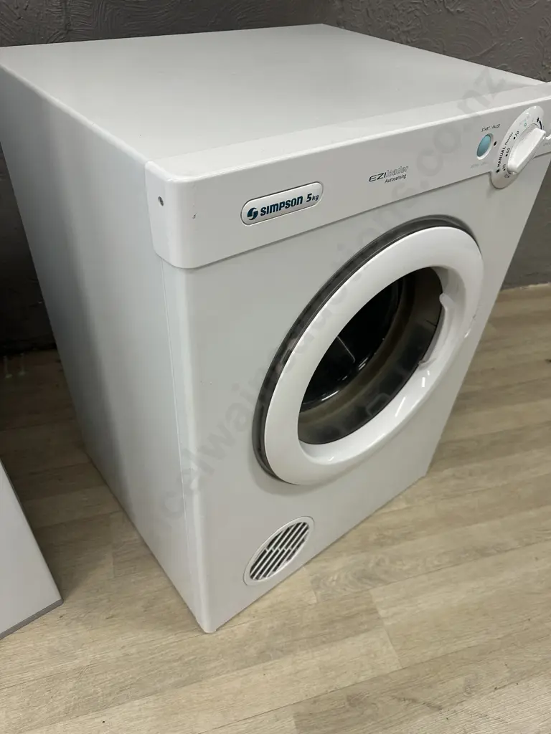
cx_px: 276
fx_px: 509
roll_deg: -5.5
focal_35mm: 24
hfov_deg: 56.8
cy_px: 367
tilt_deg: -42.0
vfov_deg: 71.6
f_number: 1.78
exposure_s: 1/100
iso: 125
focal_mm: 6.86
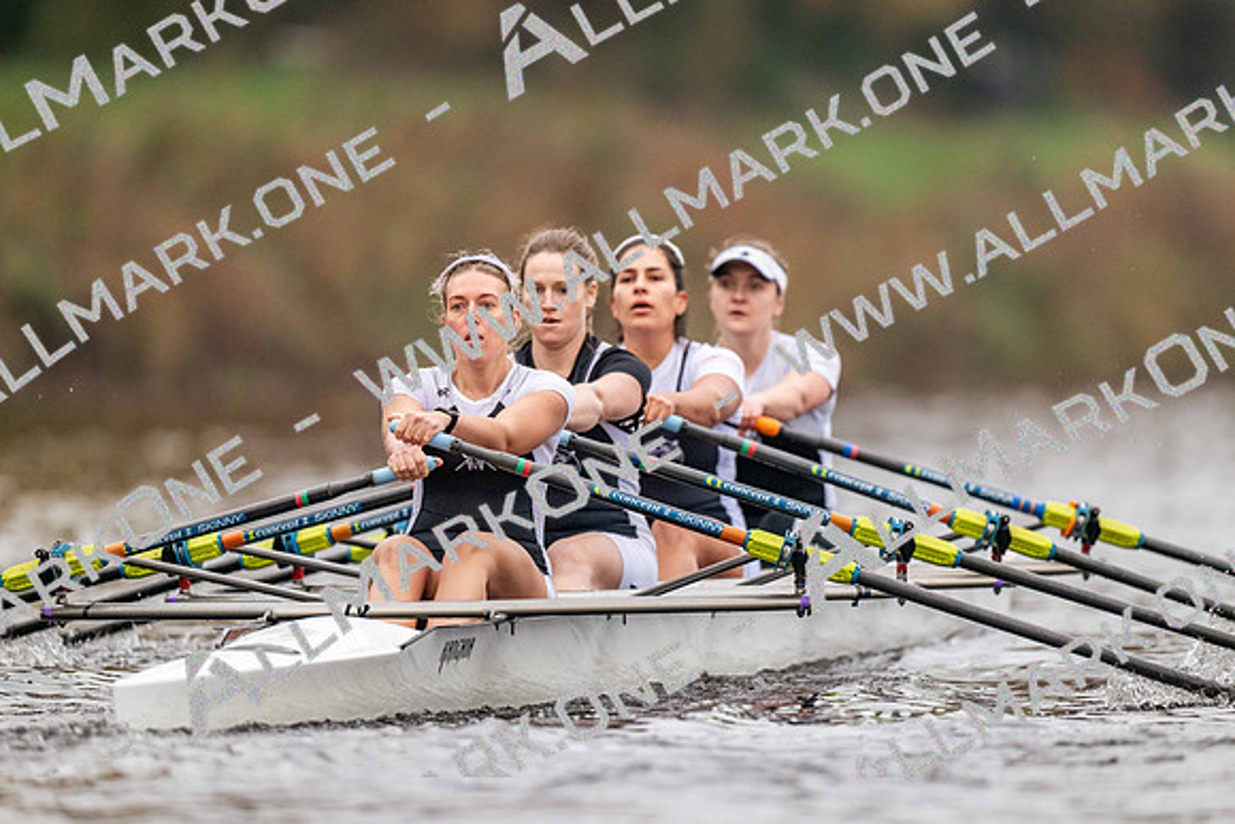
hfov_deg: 3.4
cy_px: 412
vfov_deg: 2.3
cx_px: 618
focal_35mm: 600
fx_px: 20587
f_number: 4
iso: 3600
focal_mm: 600
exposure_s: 1/2500
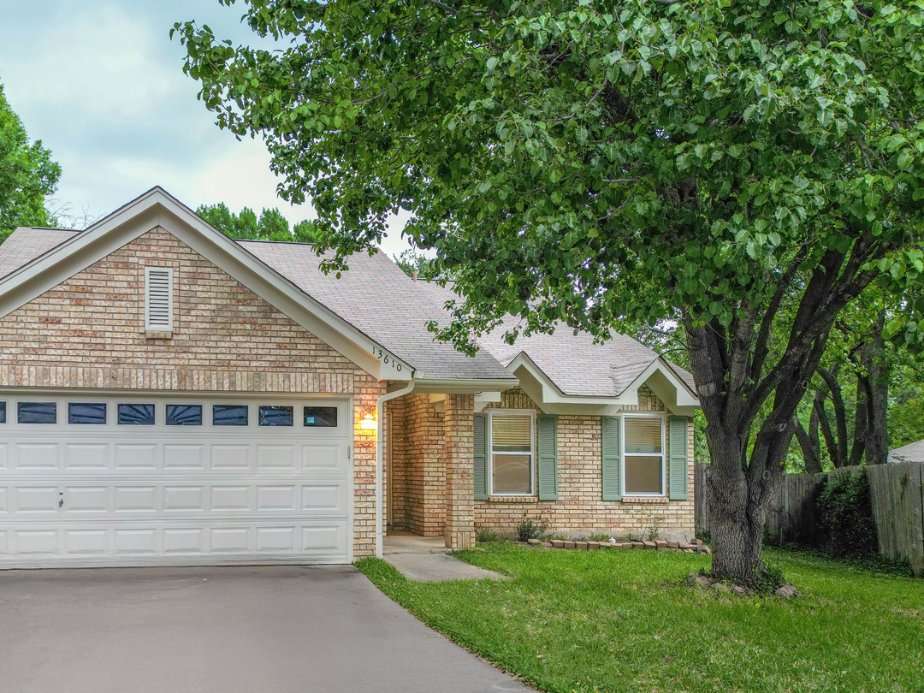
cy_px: 381
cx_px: 346
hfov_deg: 56.1
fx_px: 854
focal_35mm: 32
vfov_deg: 44.1
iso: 100
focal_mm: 6.72
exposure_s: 1/15
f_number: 1.7
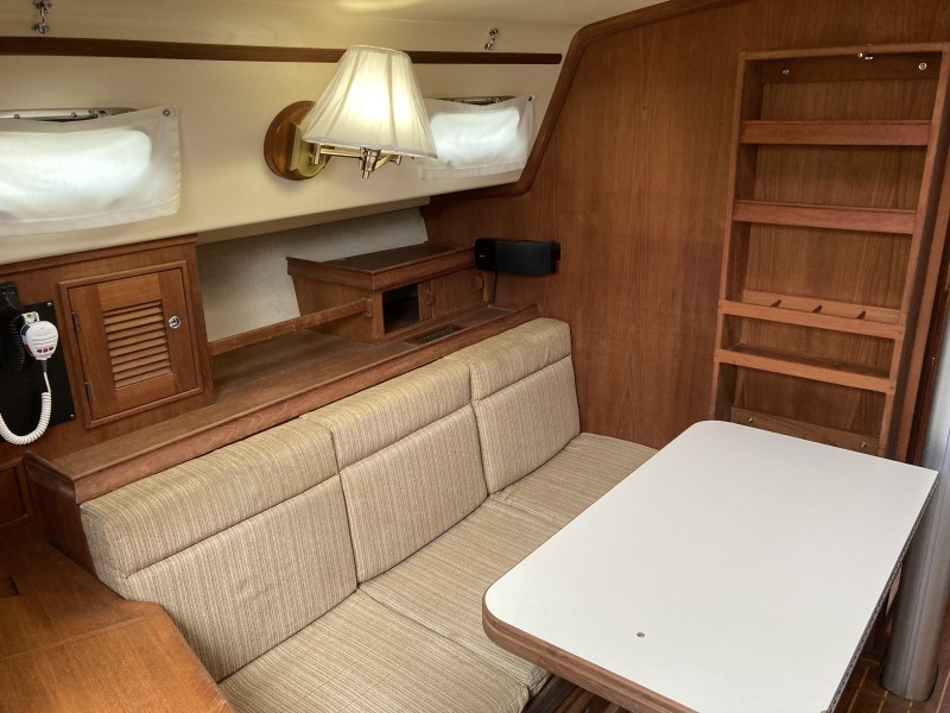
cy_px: 356
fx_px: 768
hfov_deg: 63.4
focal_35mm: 28
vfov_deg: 49.7
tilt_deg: -19.0
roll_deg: -1.2
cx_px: 475
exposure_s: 1/60
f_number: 1.8
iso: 160
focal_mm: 3.99
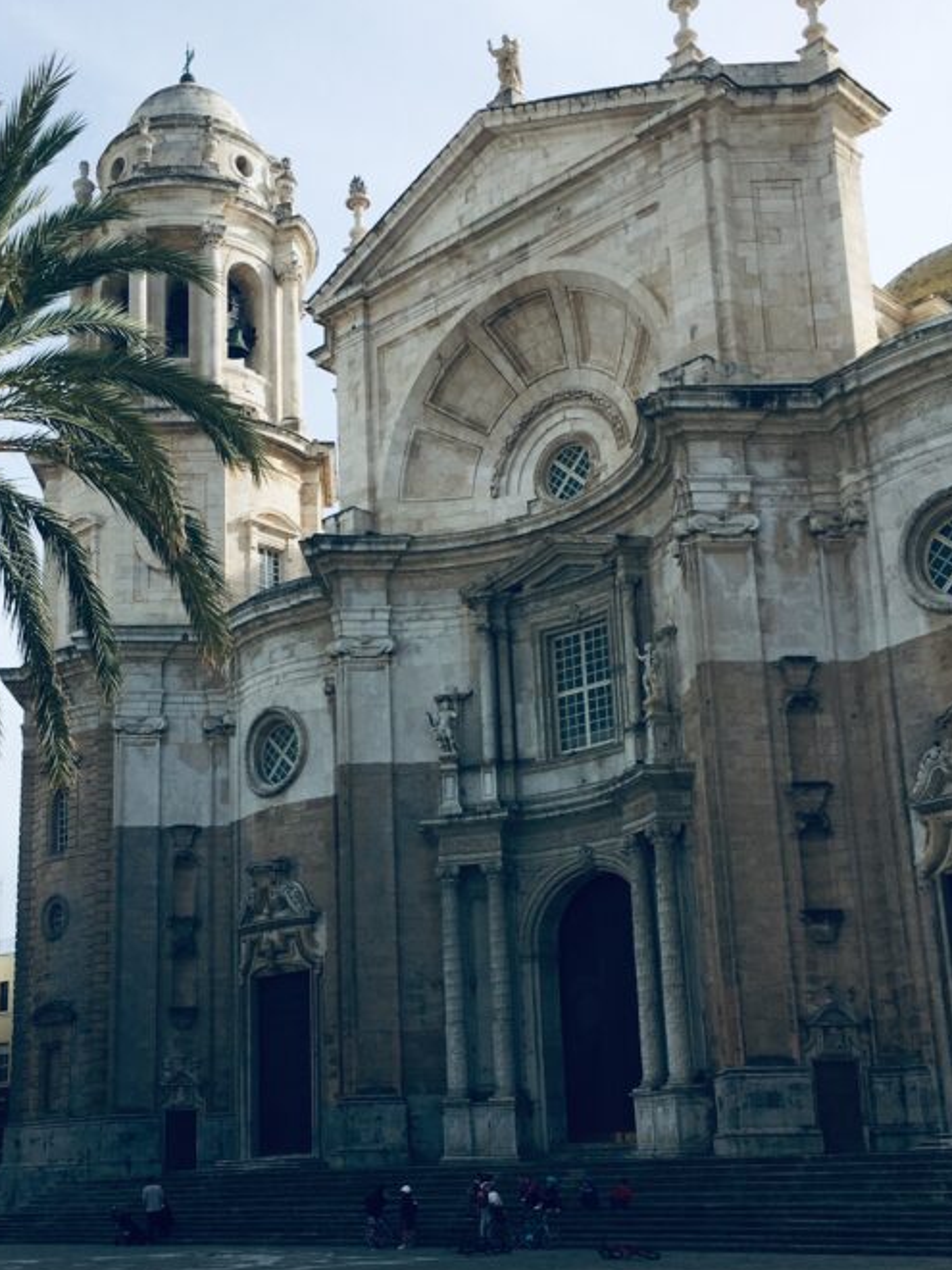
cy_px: 727
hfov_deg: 32.0
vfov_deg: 42.0
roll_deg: +0.3
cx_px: 346
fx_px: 1650
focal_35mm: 45
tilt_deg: +17.8
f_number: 2.2
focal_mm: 4.15
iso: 25
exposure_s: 1/2137
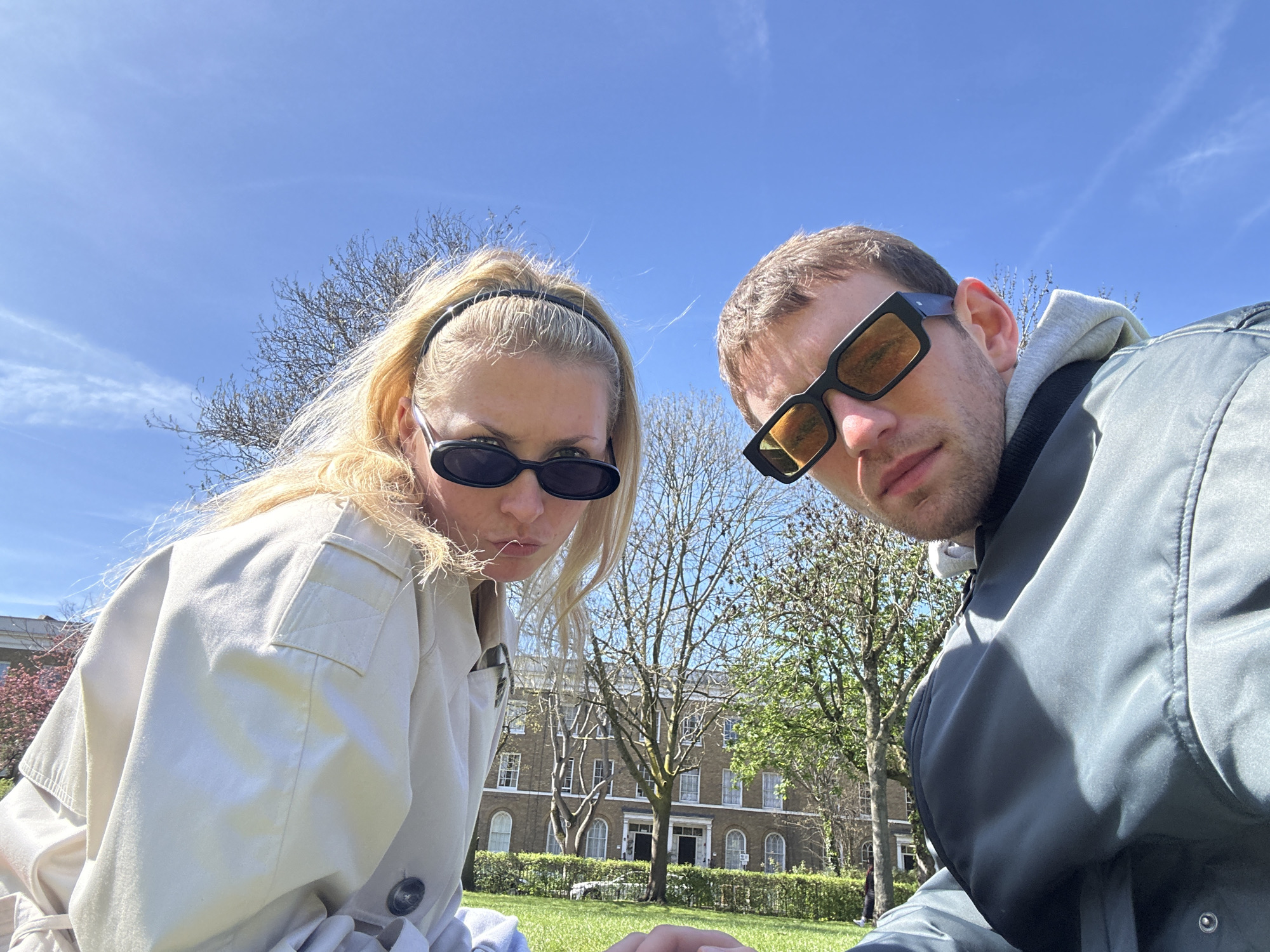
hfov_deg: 73.9
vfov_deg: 58.9
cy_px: 476
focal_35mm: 23
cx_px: 635
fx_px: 844
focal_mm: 2.69
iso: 25
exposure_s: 1/474
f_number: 1.9
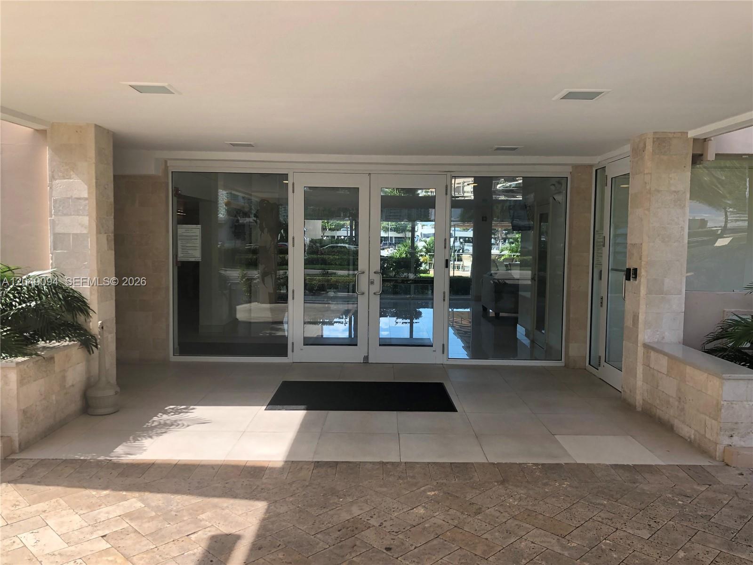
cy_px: 282
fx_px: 609
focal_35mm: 28
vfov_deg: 49.7
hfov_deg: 63.4
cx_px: 376
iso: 20
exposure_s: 1/454
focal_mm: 4
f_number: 1.8
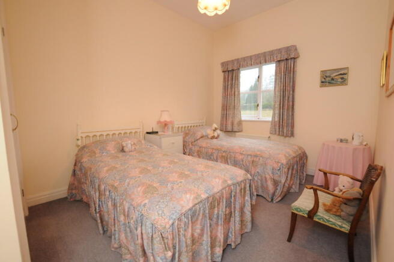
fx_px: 164
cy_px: 131
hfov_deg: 100.4
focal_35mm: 15
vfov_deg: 77.2
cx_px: 197
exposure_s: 1/30
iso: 800
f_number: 6.3
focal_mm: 10
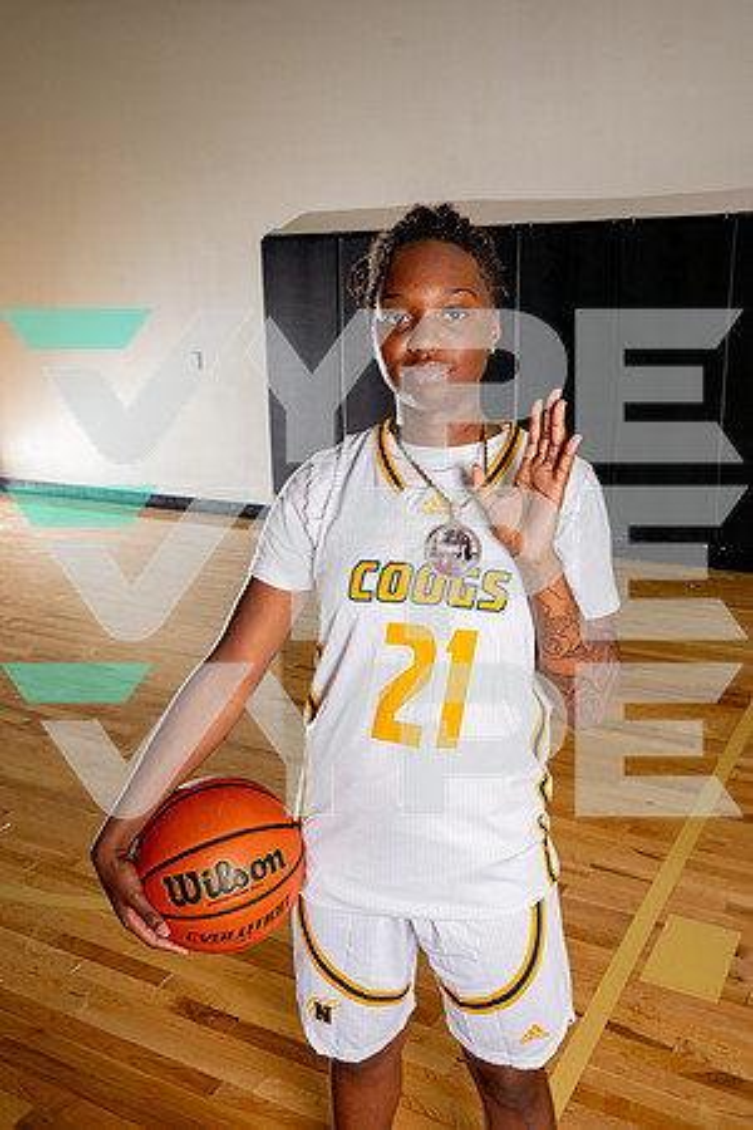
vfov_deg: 57.2
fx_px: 1035
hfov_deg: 40.0
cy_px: 565
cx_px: 376
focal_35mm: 33
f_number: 8
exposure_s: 1/200
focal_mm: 33
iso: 640
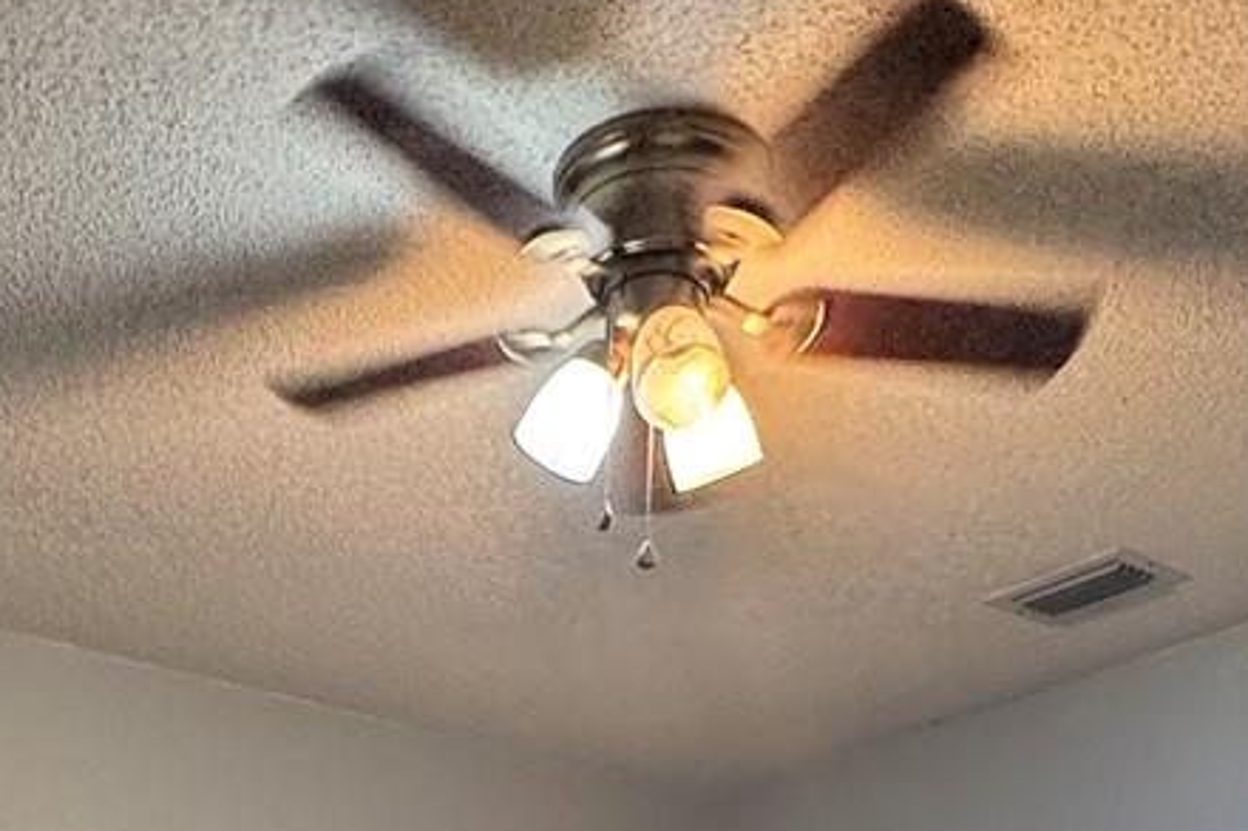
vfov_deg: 21.3
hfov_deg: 37.0
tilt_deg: +1.7
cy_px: 1259
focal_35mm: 53
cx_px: 377
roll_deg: -2.2
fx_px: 1837
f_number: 2.2
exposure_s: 1/60
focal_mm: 2.22
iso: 500
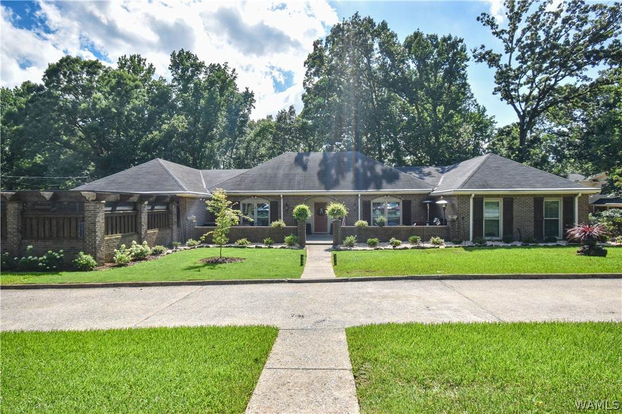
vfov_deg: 67.4
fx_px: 311
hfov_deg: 90.0
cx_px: 311
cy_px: 207
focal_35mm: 18
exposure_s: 1/1600
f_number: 6.3
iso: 400
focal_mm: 12
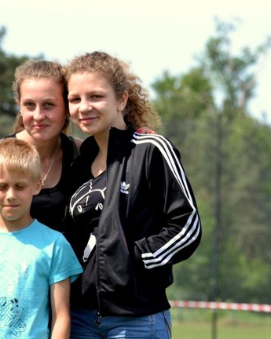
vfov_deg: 5.9
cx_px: 20
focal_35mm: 329
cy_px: 170
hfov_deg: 4.7
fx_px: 3299
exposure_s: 1/500
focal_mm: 155
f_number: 8
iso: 400
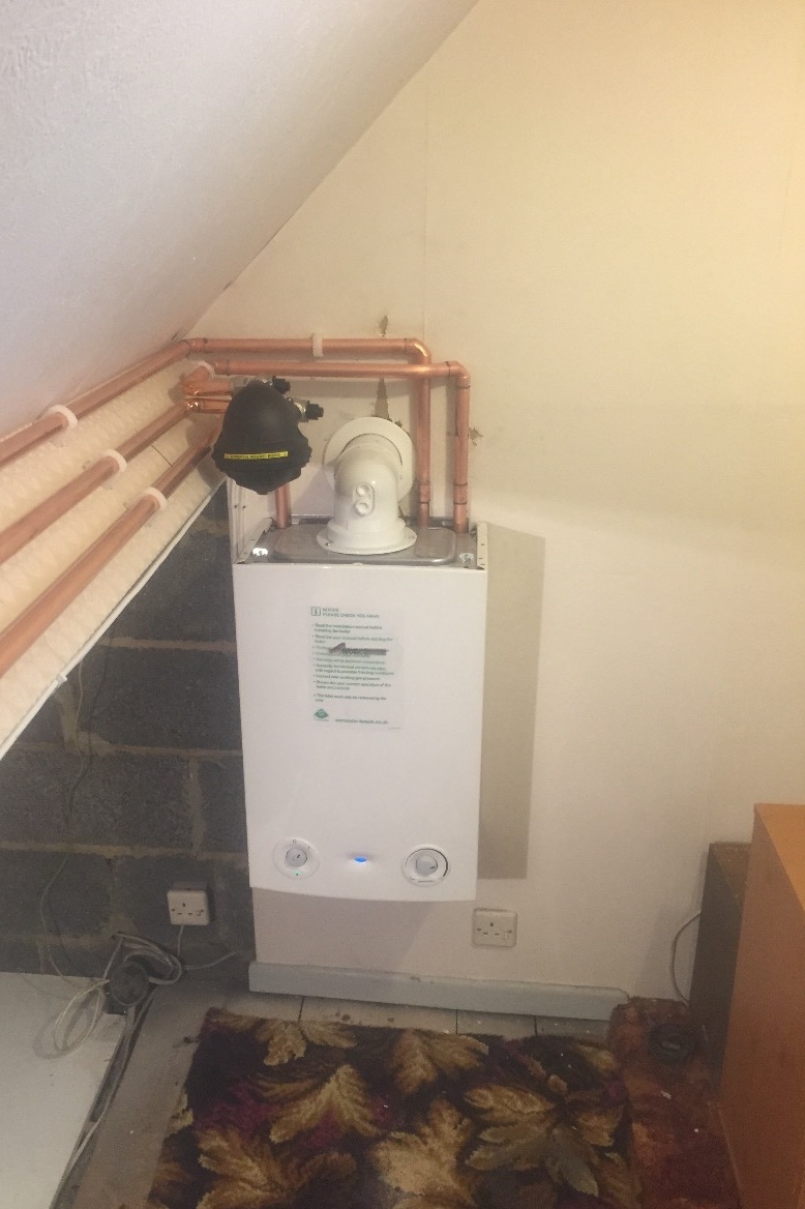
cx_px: 342
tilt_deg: -20.7
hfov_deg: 42.2
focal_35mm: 31
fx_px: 1040
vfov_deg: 60.3
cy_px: 613
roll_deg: +2.2
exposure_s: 1/33
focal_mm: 4.15
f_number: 2.2
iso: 200
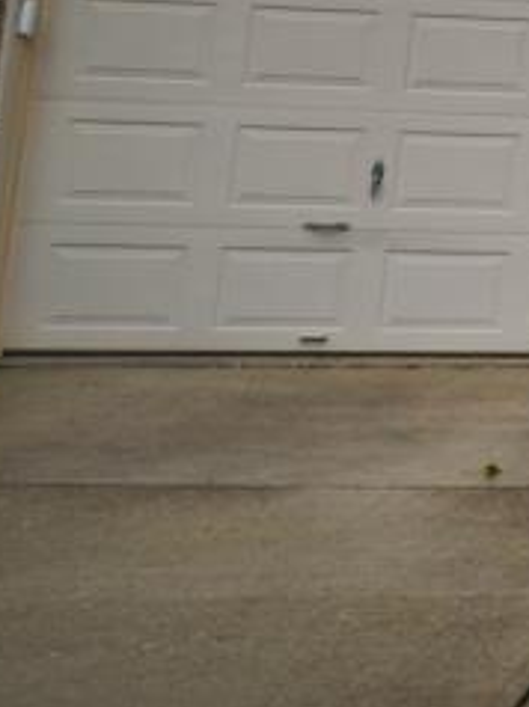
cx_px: 1756
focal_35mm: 91
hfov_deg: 9.9
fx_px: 1858
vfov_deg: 20.6
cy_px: -65
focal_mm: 10
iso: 100
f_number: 6.3
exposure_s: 1/60
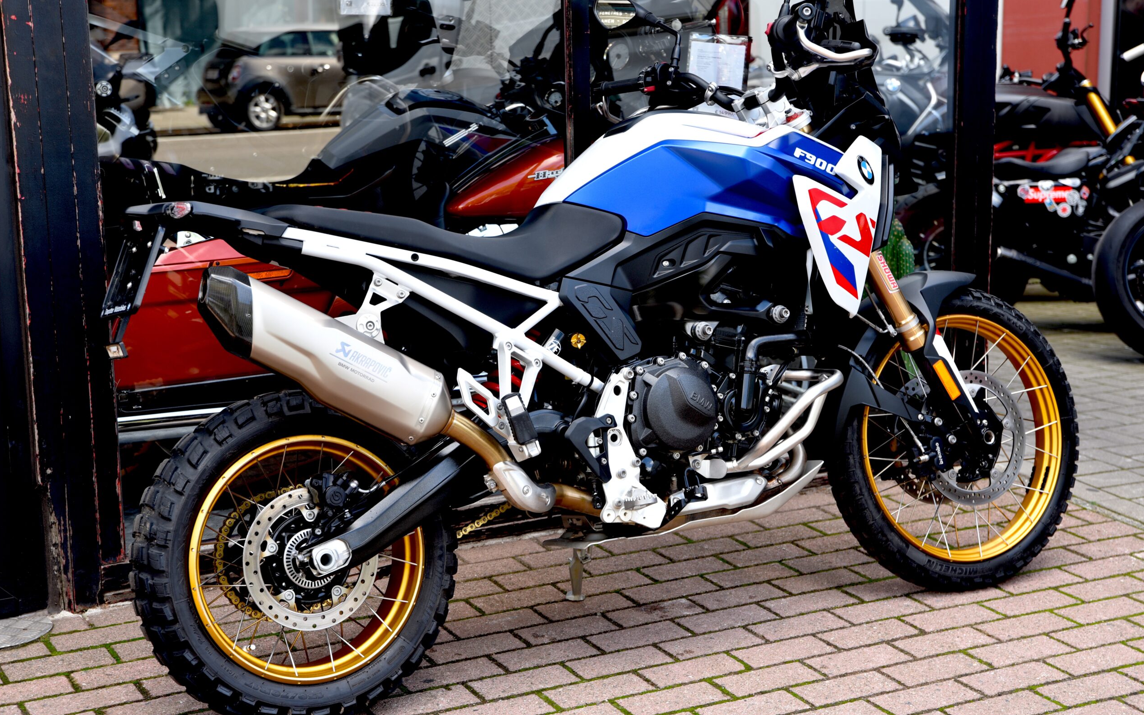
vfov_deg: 20.3
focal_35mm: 64
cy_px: 333
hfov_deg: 32.0
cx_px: 567
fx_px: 1995
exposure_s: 1/100
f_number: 5
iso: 200
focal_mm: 62
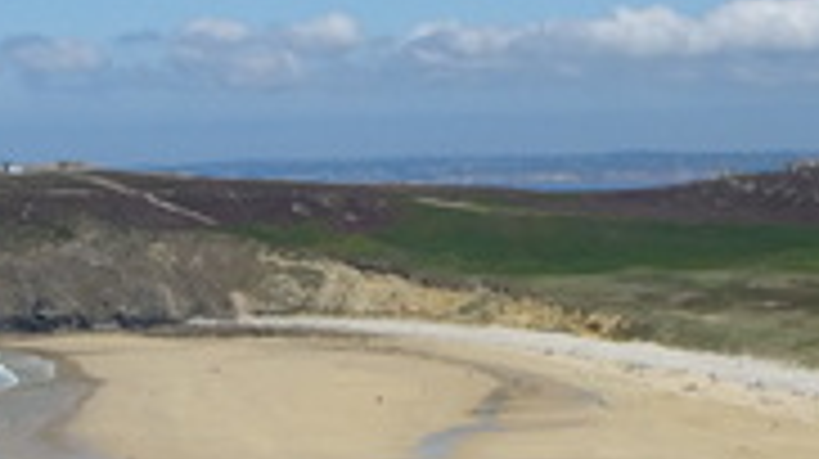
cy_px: 648
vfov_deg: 9.9
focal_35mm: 119
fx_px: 2582
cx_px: 220
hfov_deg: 17.9
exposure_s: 1/1250
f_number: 4
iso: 80
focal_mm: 5.26
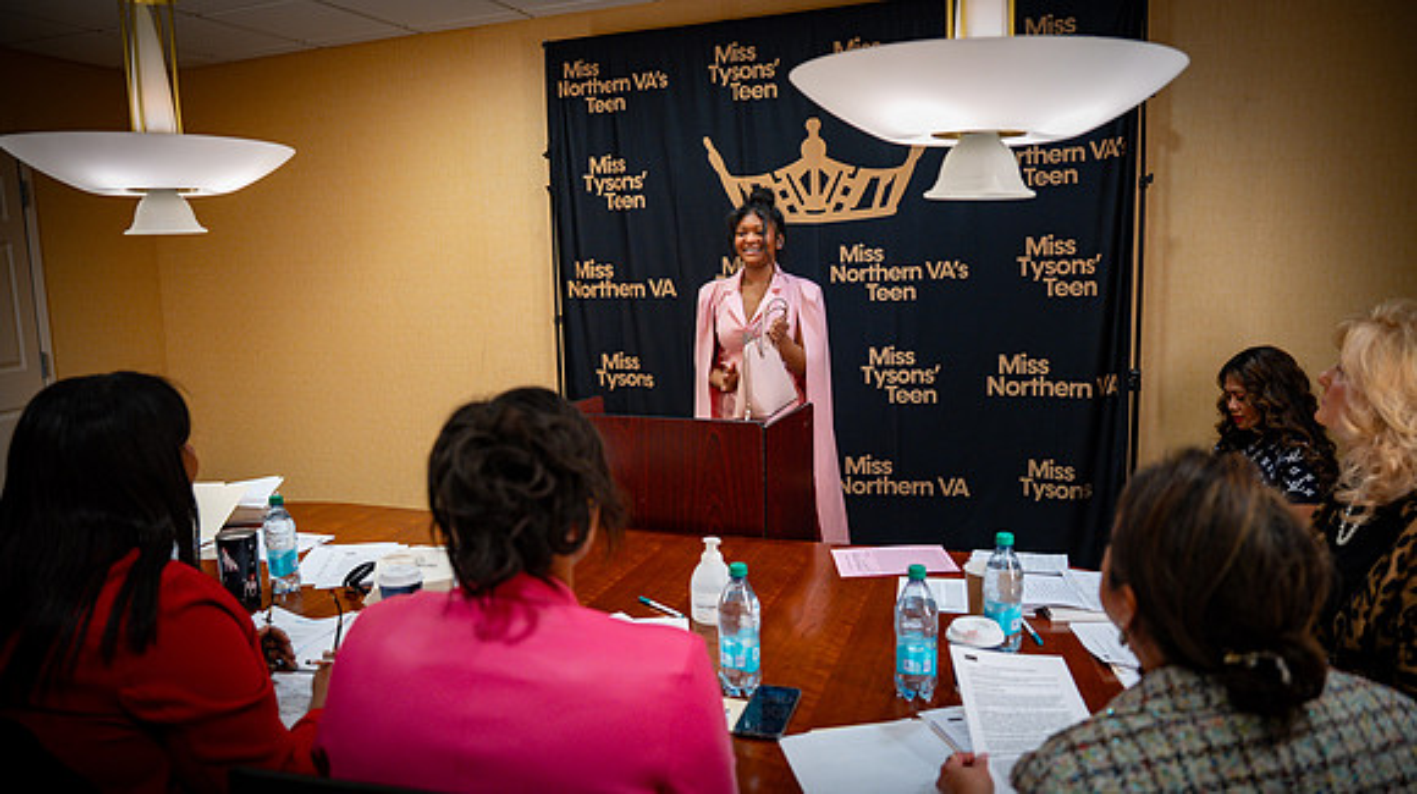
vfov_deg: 45.6
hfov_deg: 73.8
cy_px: 397
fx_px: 944
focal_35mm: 25
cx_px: 708
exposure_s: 1/125
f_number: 2.8
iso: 800
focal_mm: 24
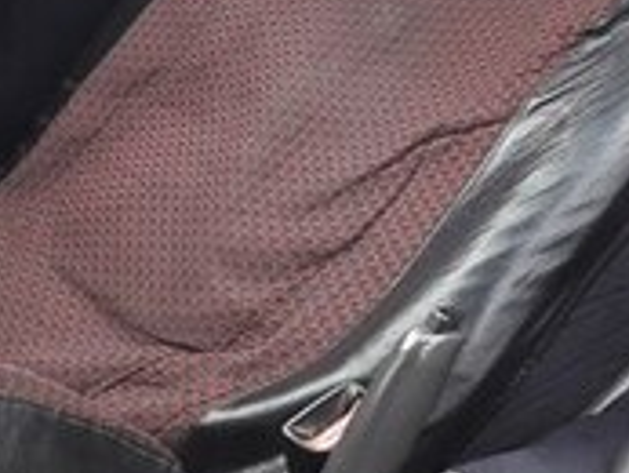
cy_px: -202
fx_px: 1873
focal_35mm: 103
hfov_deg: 17.1
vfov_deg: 13.7
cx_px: 963
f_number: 1.9
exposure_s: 1/50
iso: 80
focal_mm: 3.6
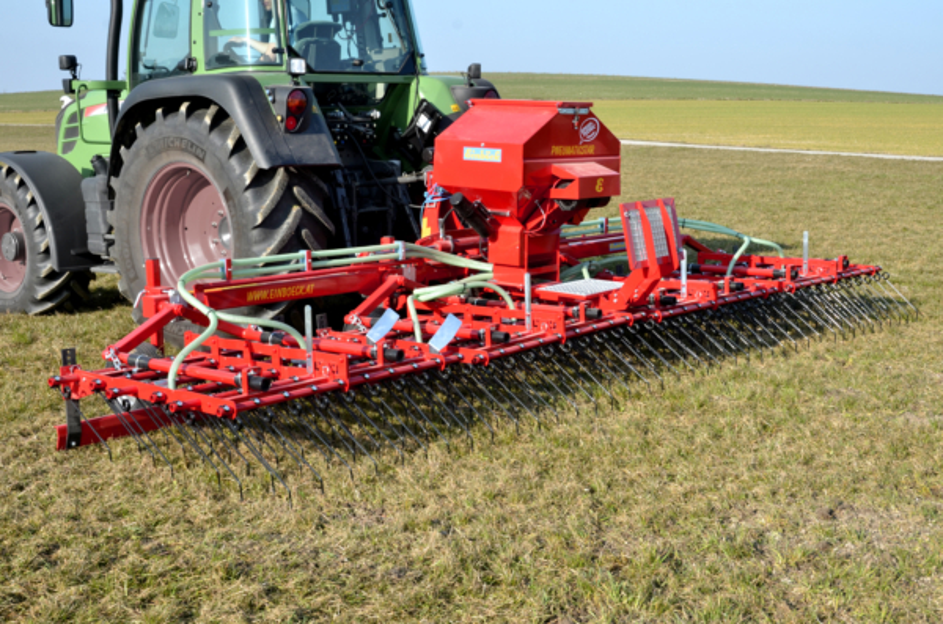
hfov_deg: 41.2
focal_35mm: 48
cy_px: 312
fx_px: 1254
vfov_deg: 27.9
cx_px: 472
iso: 200
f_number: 11
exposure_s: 1/125
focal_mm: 32
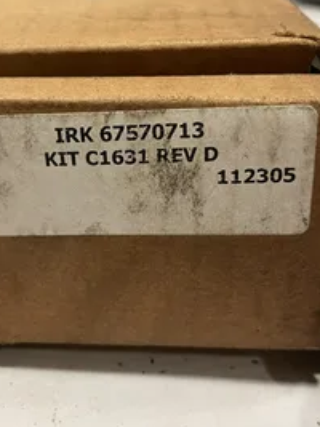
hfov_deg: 36.7
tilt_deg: -25.7
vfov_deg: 47.9
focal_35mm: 39
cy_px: 211
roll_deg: +0.7
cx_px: 133
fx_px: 481
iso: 200
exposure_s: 1/60
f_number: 1.6
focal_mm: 4.2
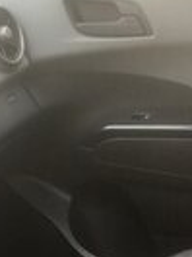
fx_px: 806
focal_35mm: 109
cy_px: 339
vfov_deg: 16.9
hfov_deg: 13.4
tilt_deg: -35.7
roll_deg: -0.7
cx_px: 182
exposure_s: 1/50
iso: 32
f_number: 2.2
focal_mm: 4.15
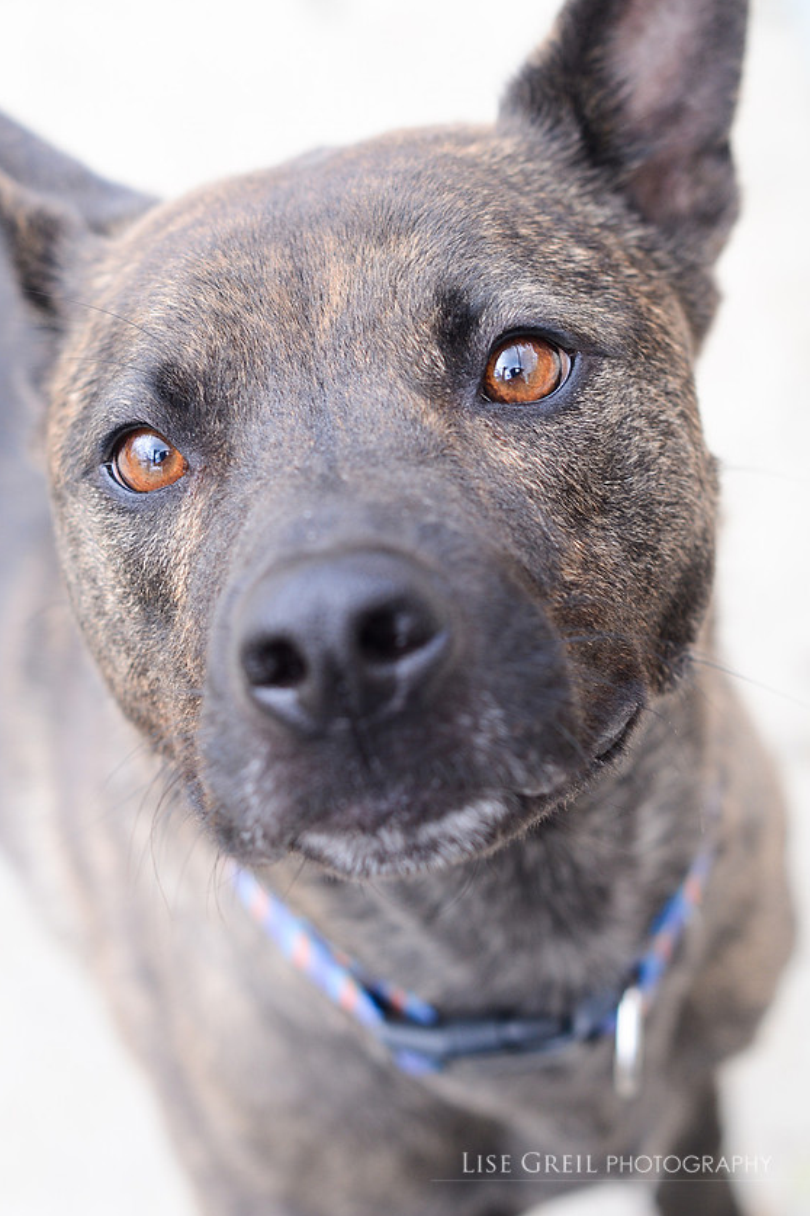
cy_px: 609
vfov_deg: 26.7
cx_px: 406
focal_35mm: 76
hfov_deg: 17.9
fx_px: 2565
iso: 400
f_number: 3.5
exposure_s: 1/400
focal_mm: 50
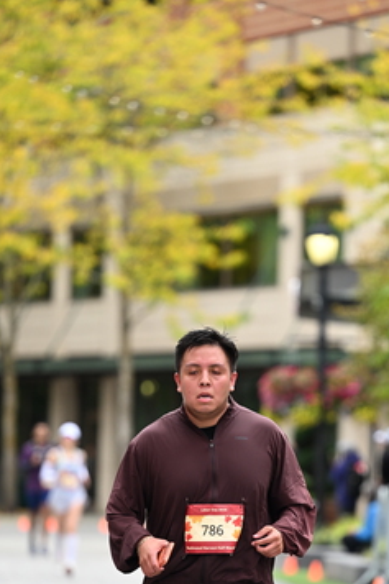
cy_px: 436
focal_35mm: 232
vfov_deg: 8.9
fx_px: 3764
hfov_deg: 5.9
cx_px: 260
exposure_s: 1/2000
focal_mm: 150
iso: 640
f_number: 2.8
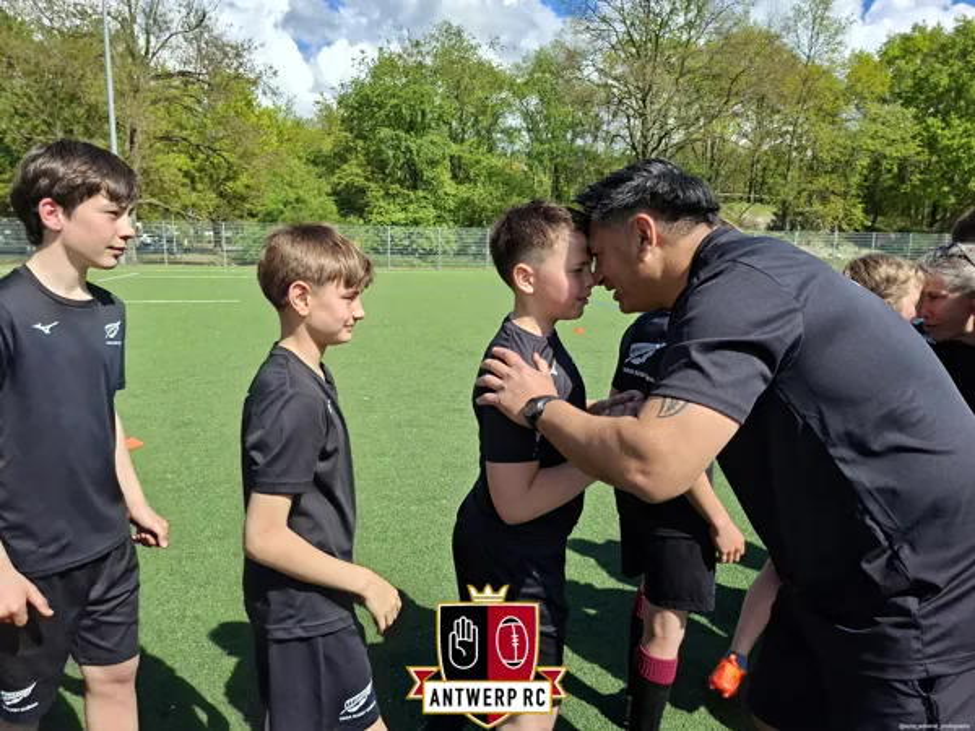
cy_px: 366
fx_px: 648
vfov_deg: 58.9
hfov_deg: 73.9
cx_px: 488
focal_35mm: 23
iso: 50
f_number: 1.8
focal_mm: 5.54
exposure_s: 1/1828
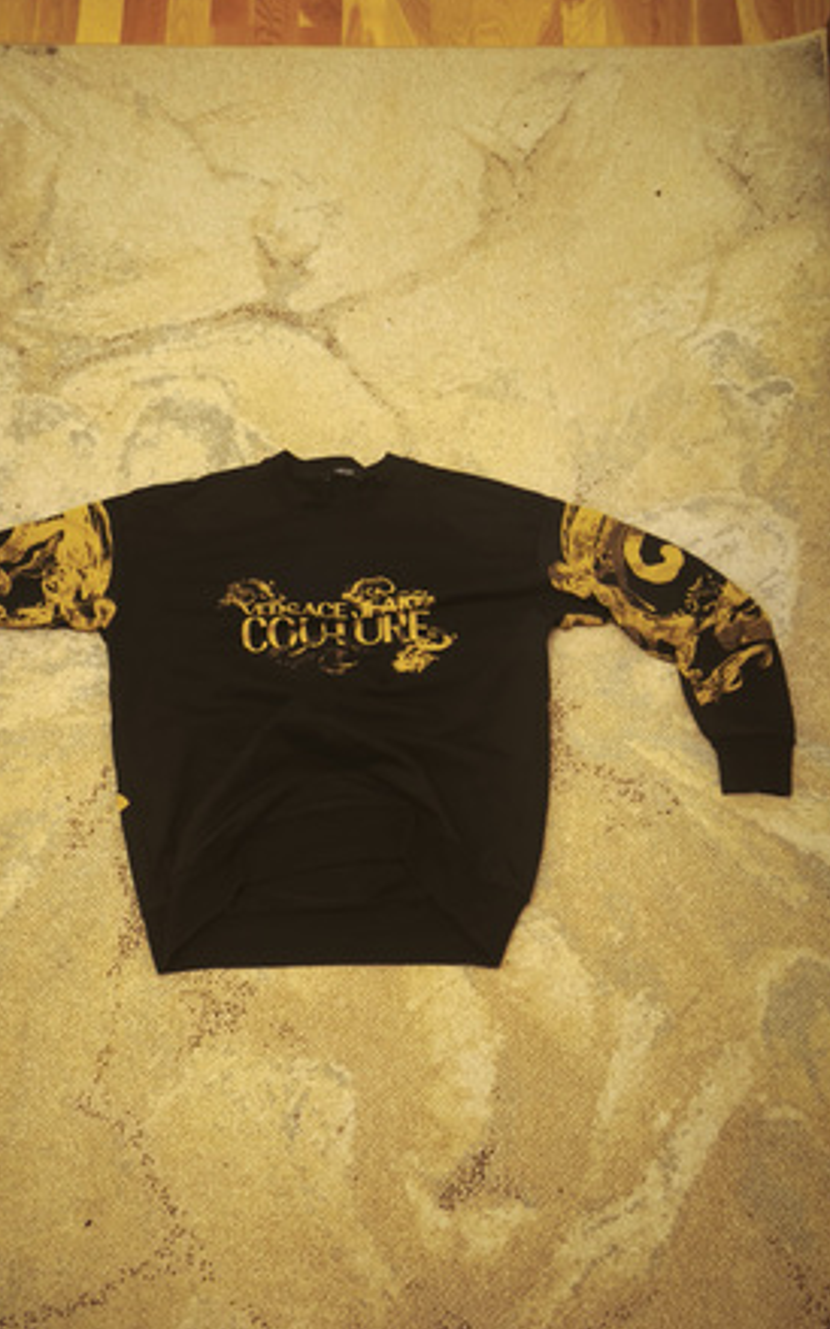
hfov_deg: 36.0
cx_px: 304
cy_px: 711
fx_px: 1268
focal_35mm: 35
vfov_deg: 55.3
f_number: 1.7
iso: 1250
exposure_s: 1/25
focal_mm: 5.35
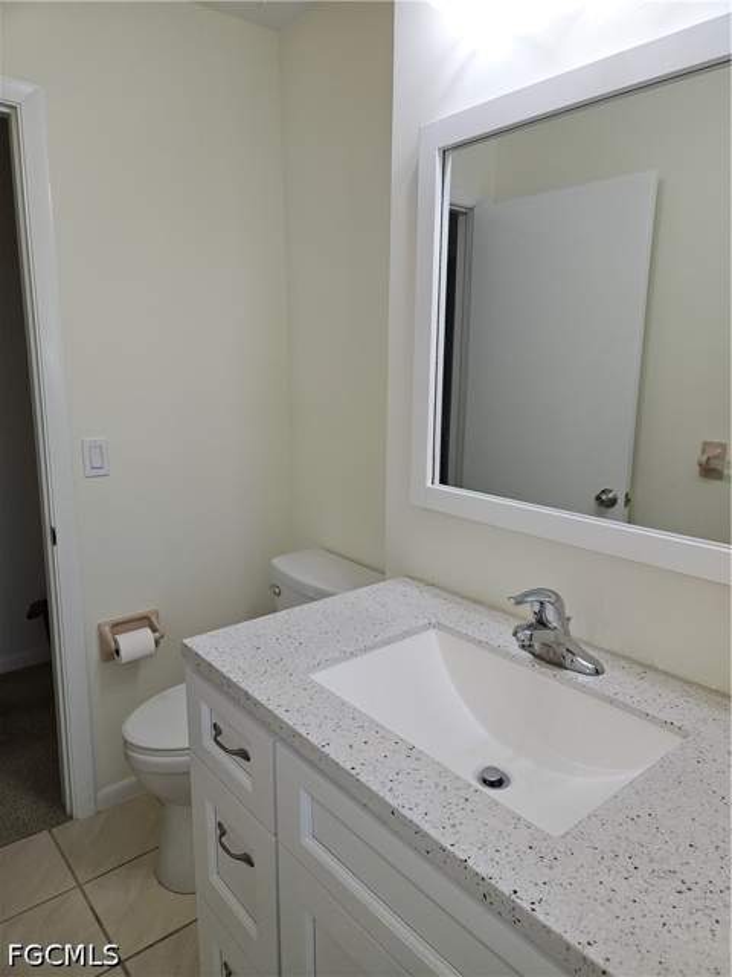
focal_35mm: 23
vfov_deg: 73.9
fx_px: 648
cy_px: 488
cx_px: 366
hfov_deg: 58.9
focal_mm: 5.4
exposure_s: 1/60
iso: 32
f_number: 1.8
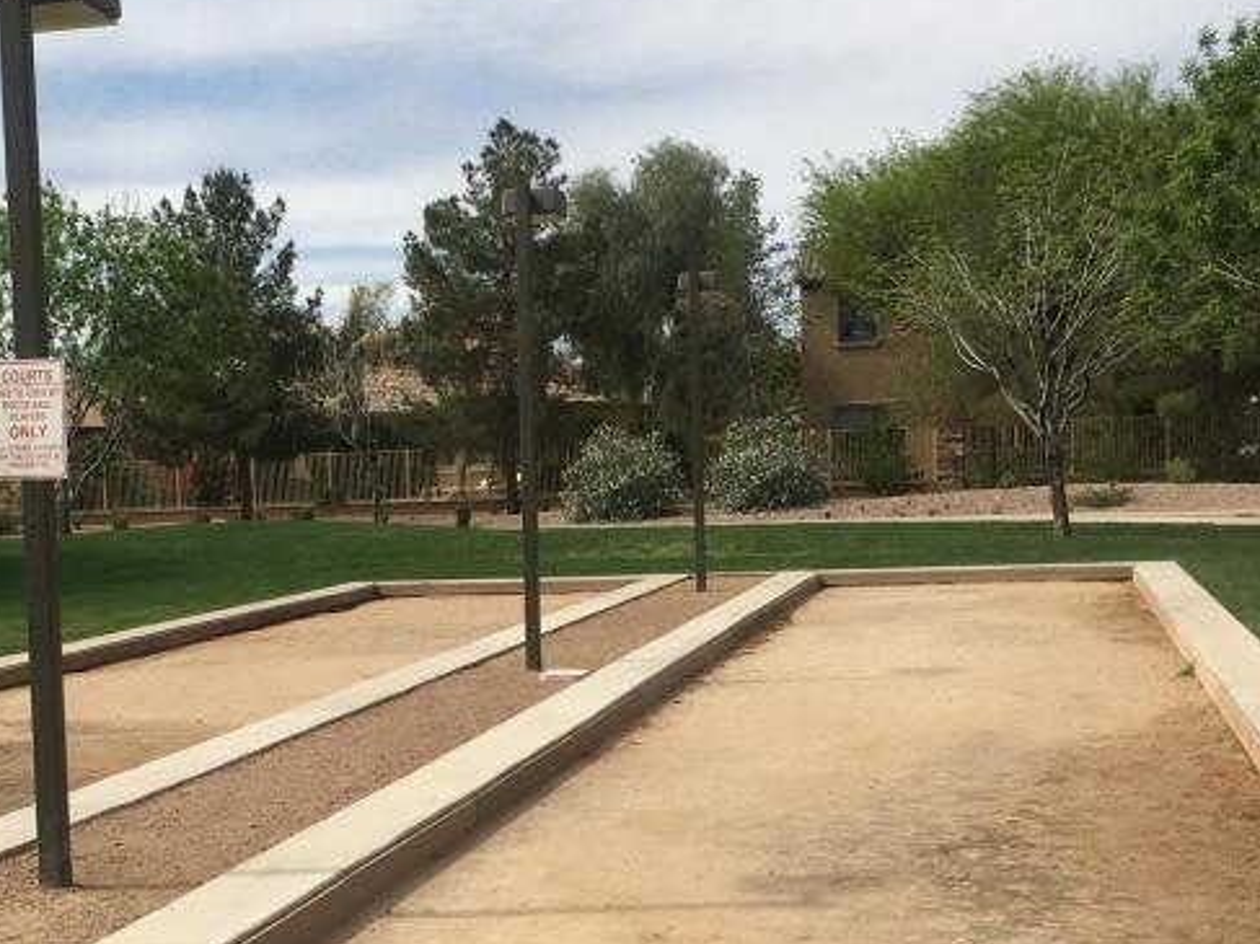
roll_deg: +2.6
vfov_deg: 23.8
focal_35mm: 61
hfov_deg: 31.1
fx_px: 2220
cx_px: 310
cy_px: 665
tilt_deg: -4.6
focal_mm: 4.15
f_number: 2.2
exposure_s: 1/2024
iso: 25
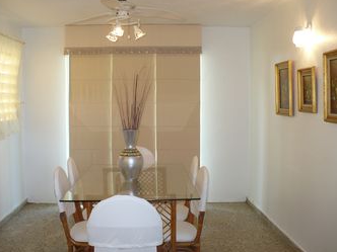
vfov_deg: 35.1
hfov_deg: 45.7
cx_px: 156
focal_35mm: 41
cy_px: 127
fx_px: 399
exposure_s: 1/50
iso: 100
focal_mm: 6.1
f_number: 2.8
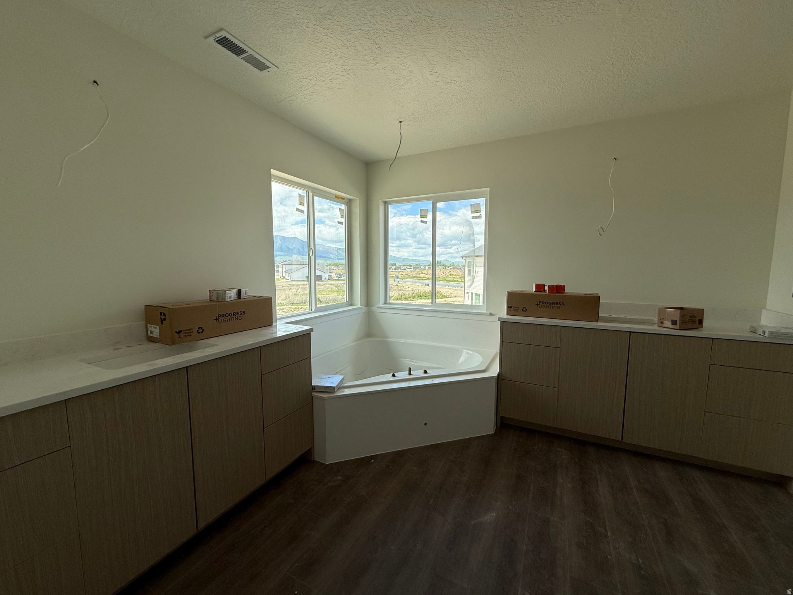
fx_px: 321
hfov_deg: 102.1
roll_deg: -0.2
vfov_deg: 85.7
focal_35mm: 14
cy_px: 298
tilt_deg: -5.1
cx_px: 396
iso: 50
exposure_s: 1/734
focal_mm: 2.22
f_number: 2.2
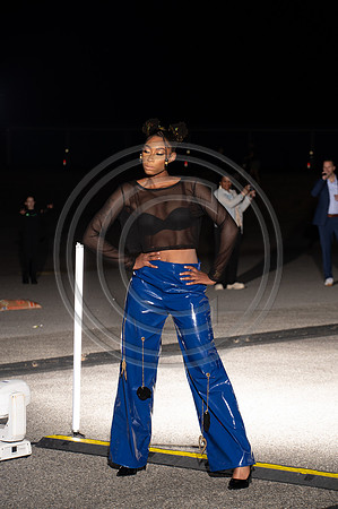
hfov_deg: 12.2
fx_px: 1581
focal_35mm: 112
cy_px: 254
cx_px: 169
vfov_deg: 18.3
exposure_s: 1/200
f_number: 6.3
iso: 1000
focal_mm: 112
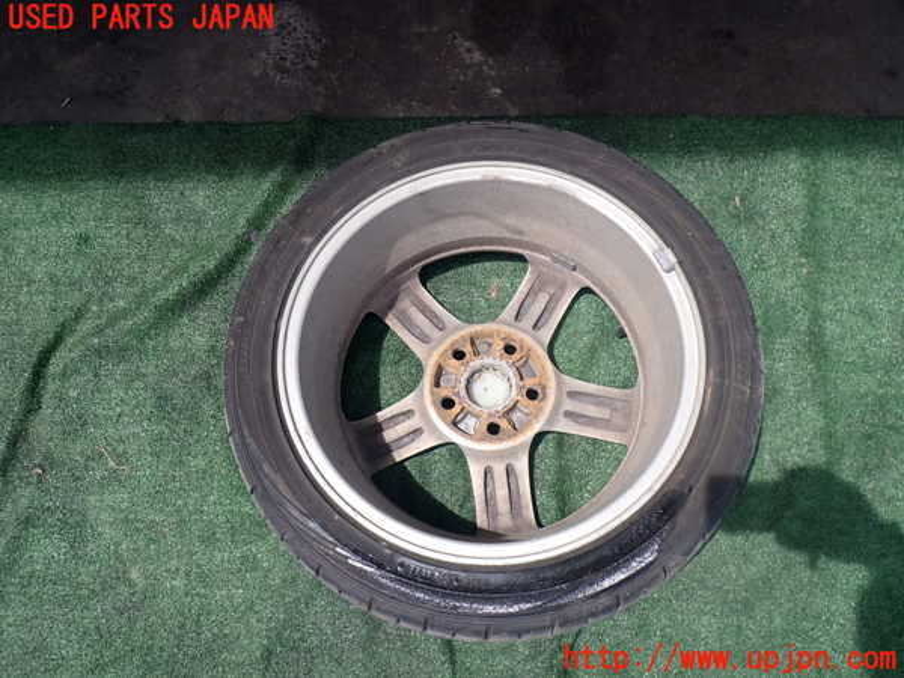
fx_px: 783
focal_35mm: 30
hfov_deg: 60.0
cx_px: 452
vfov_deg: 46.8
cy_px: 339
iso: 100
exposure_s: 1/640
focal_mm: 5.4
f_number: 3.2
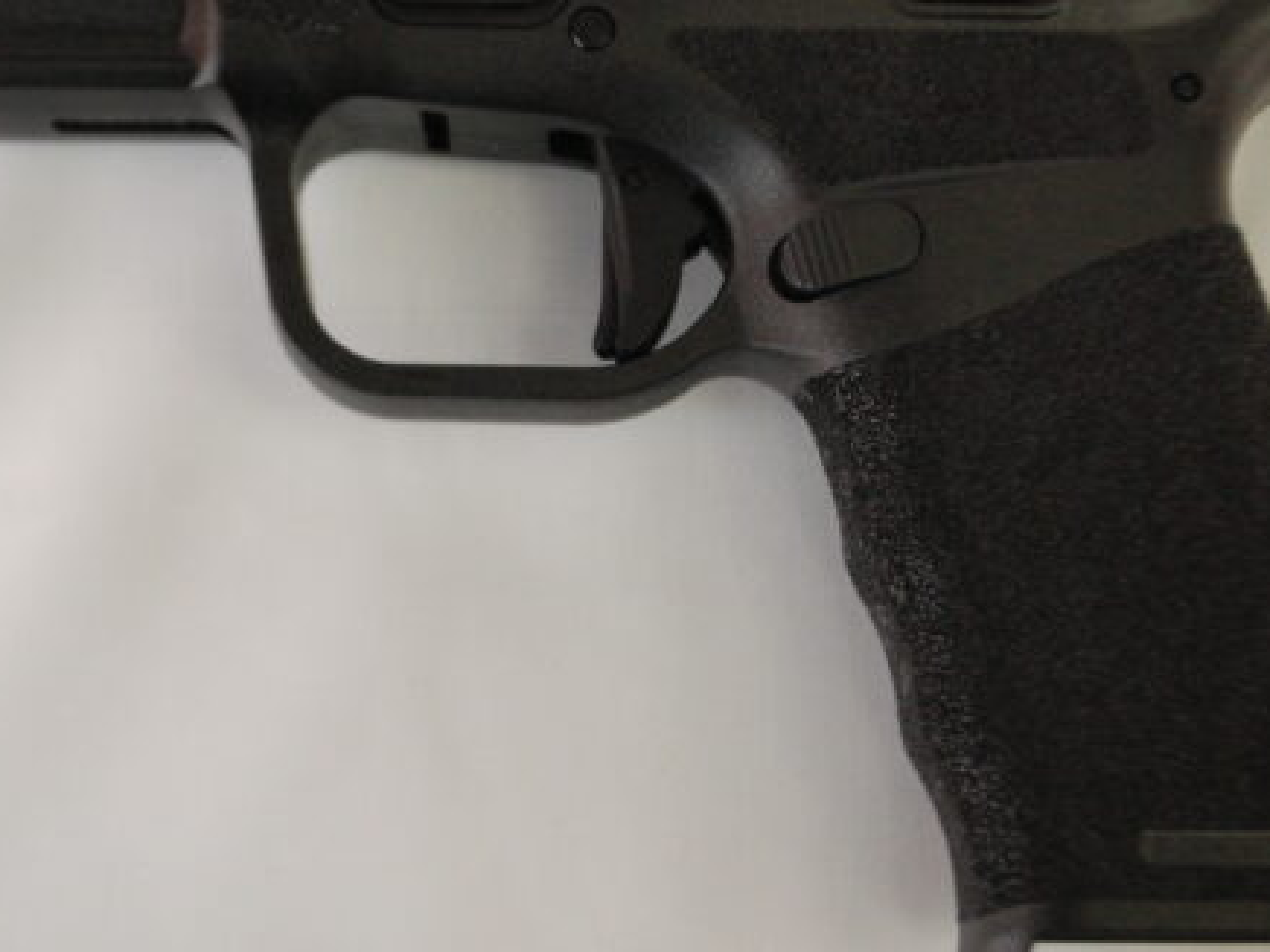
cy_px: 309
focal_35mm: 90
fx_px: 3302
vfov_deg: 16.4
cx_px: 521
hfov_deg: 21.7
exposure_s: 1/60
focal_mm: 34
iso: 800
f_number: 5
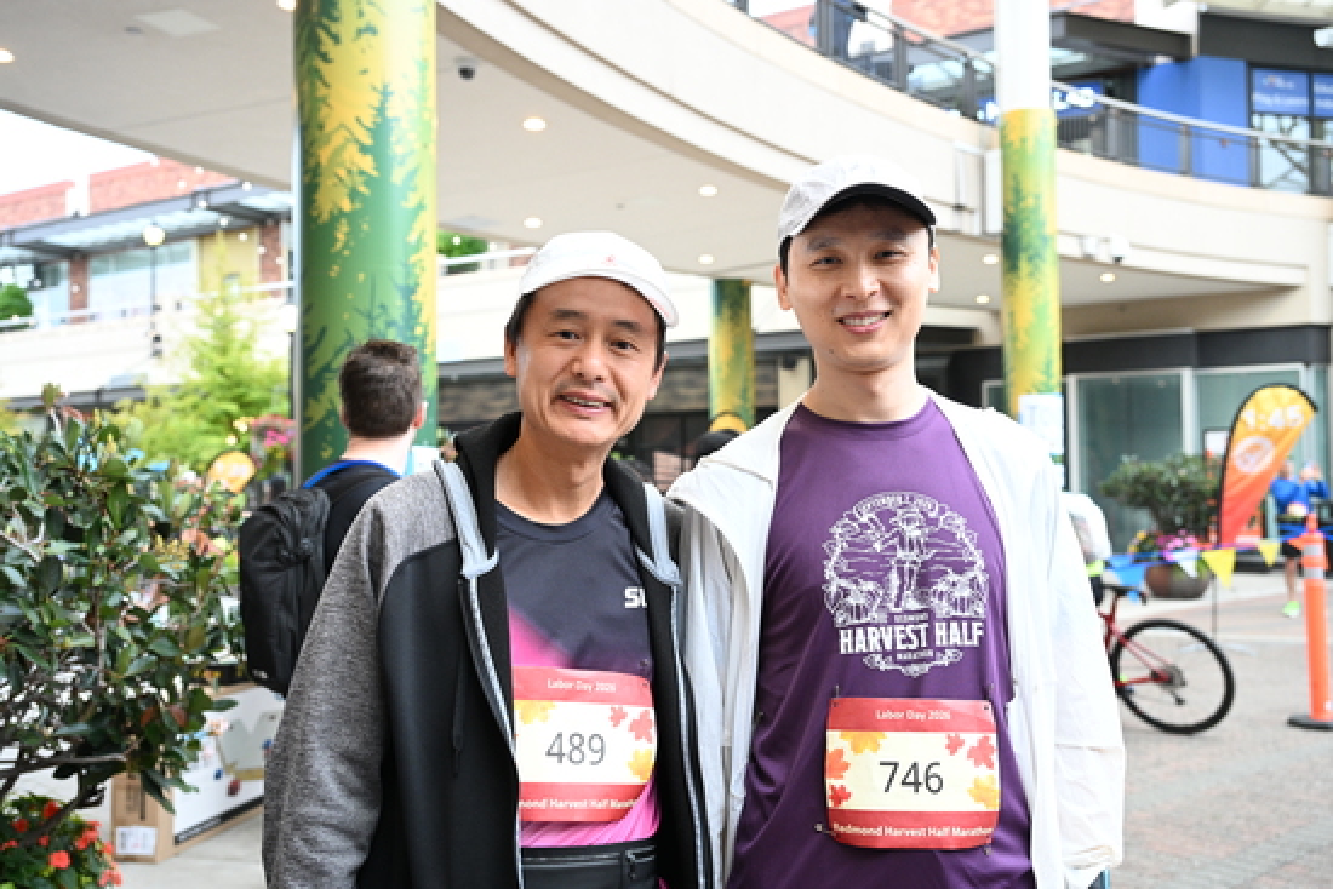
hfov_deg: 57.2
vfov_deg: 40.0
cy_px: 444
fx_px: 1222
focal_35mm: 33
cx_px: 666
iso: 2000
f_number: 4
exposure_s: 1/200
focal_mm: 33
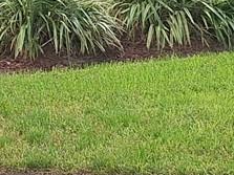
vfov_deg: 8.3
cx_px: -119
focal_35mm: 165
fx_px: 1115
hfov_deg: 11.5
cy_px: -228
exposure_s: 1/416
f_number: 1.8
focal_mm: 5.54
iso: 40
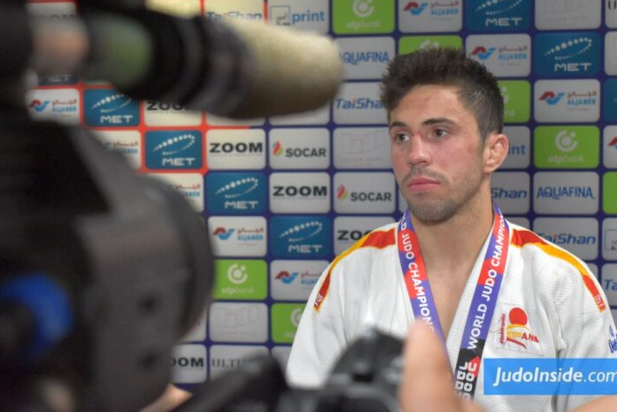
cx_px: 312
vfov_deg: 21.9
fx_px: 1063
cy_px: 191
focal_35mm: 62
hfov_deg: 32.4
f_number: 4.8
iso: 4000
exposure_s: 1/125
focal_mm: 38
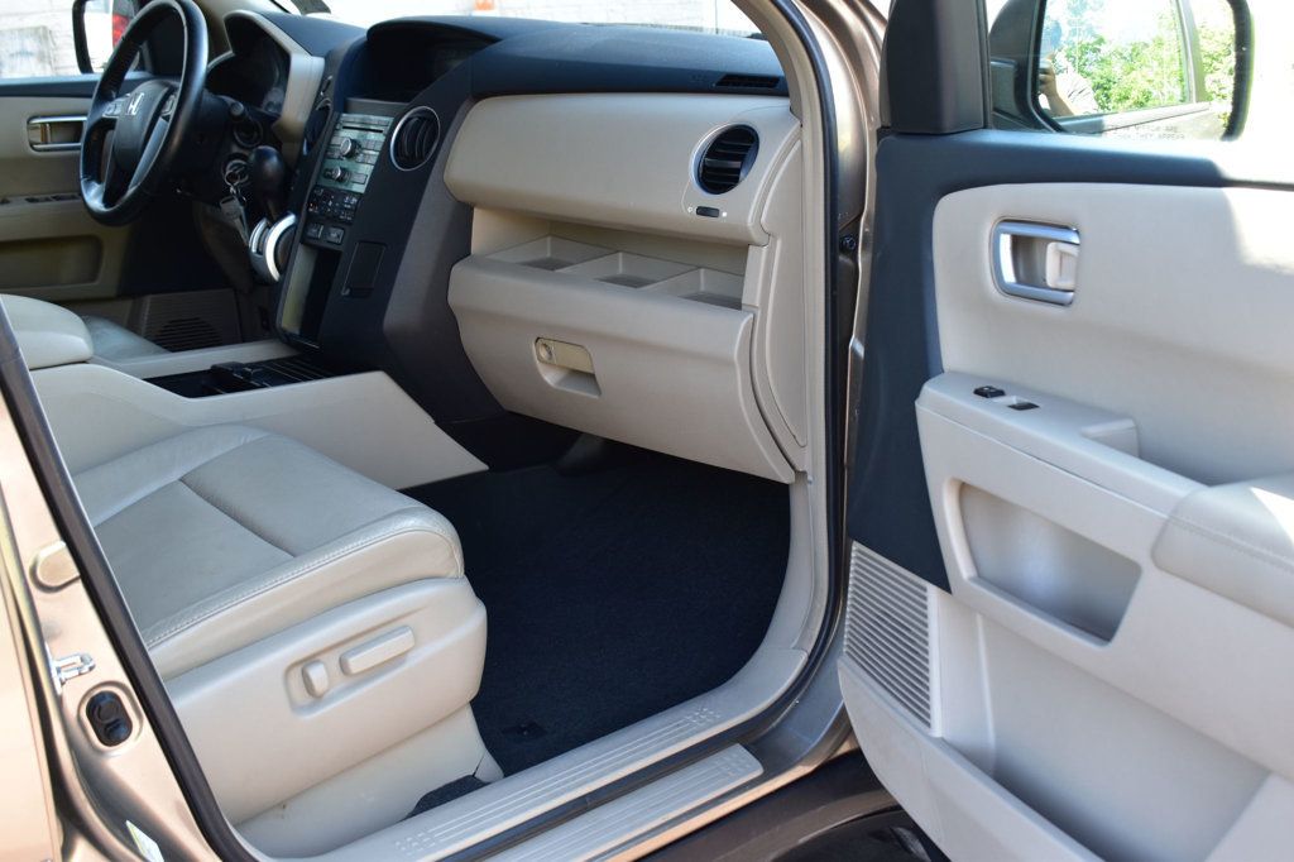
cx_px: 647
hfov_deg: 47.9
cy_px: 431
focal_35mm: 40
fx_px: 1455
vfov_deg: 33.0
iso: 400
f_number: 7.1
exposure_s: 1/40
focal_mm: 27
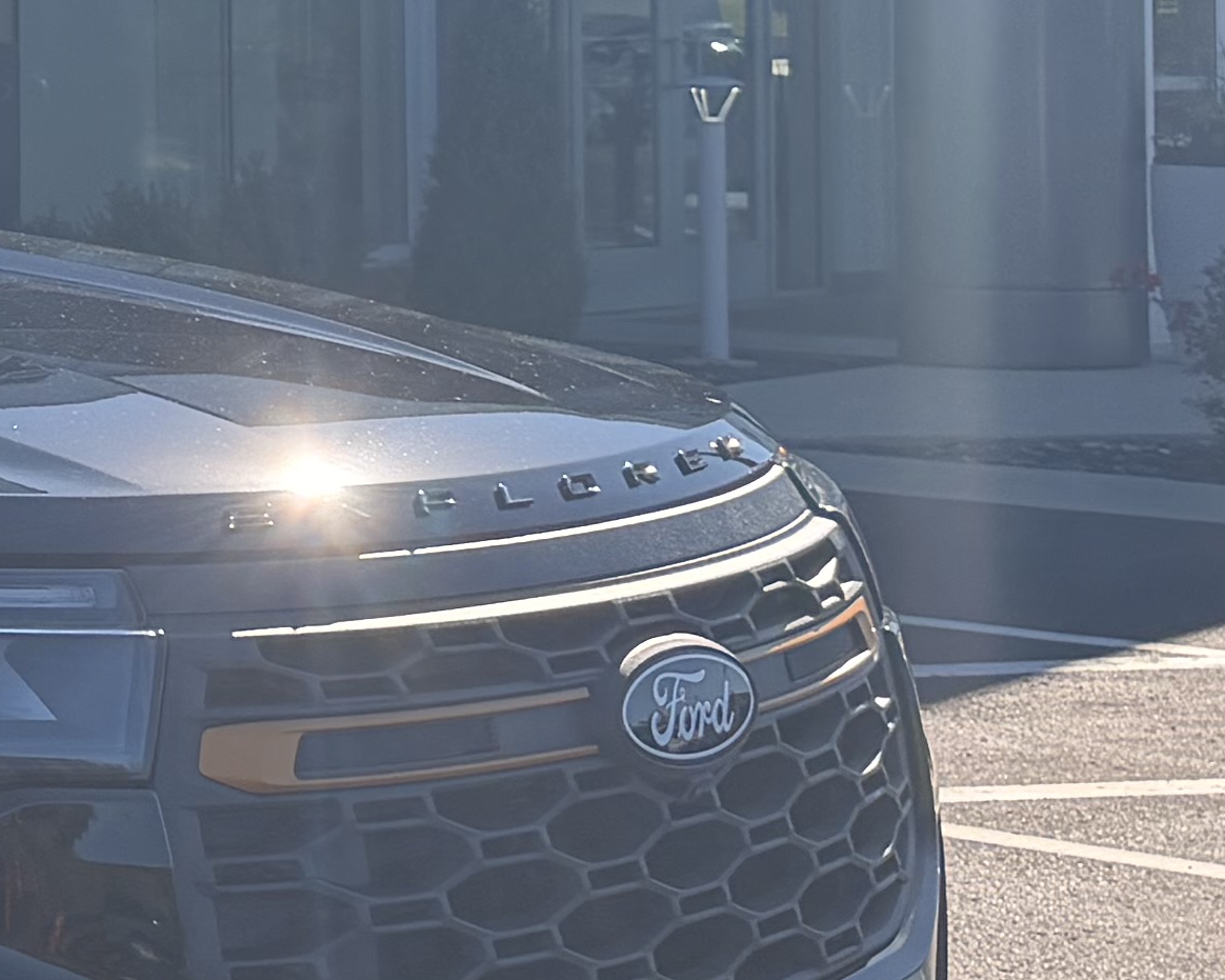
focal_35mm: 115
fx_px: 4169
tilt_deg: +3.0
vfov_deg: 13.1
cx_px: -907
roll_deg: +0.9
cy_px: -136
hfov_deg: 14.8
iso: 100
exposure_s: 1/4405
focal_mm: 6.76
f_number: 1.78
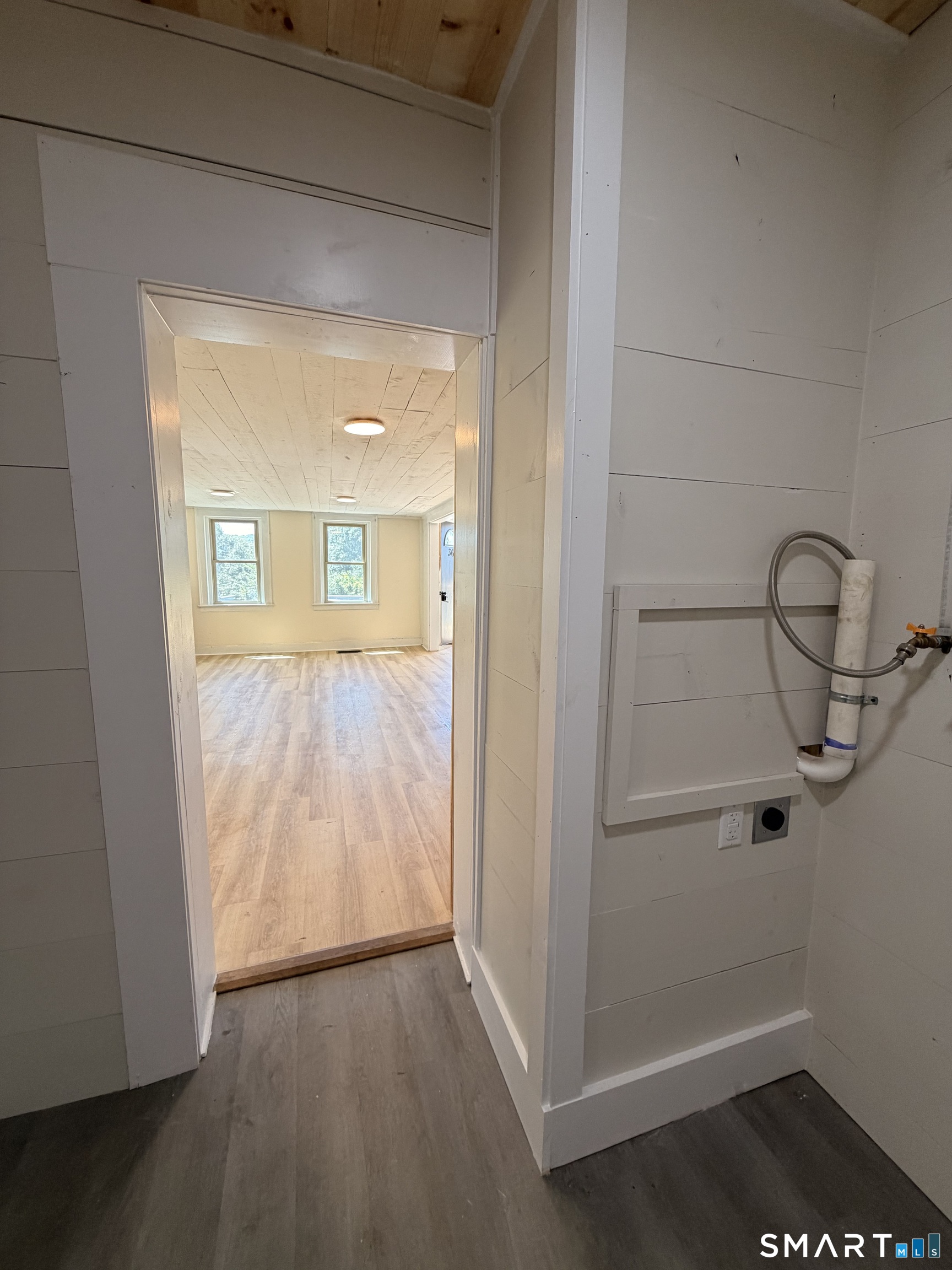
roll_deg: -0.5
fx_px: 513
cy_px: 635
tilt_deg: -6.3
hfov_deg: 85.7
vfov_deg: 102.1
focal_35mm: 14
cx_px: 476
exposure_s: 1/120
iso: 160
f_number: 2.2
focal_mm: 2.22
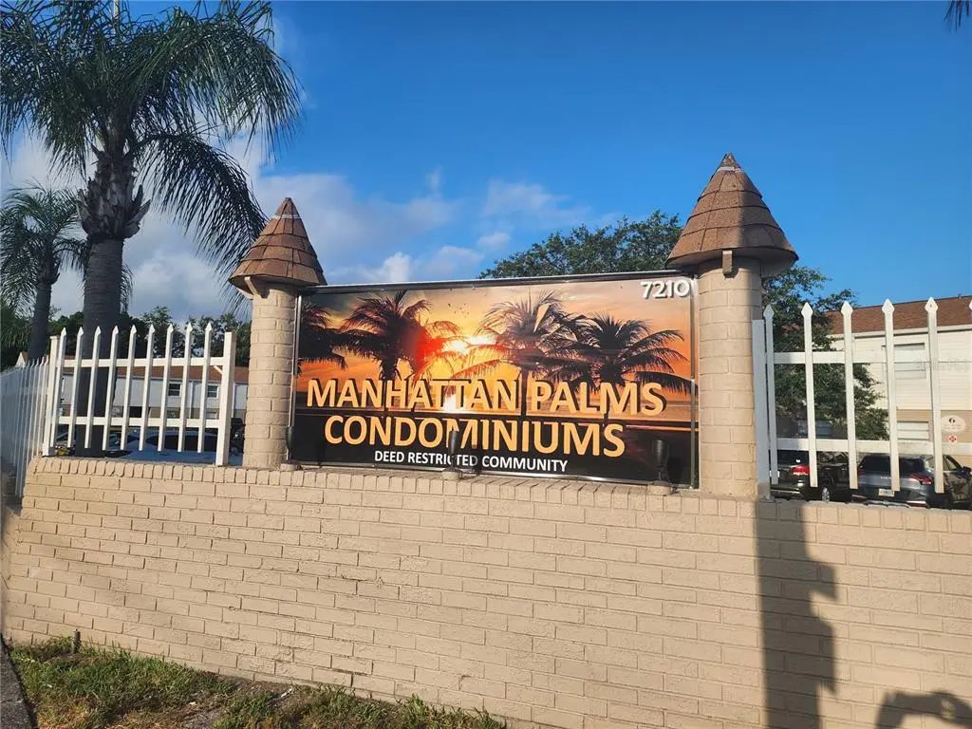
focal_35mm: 23
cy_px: 364
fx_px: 646
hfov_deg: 73.9
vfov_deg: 58.9
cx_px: 486
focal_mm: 6.4
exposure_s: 1/1016
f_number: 1.8
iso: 12
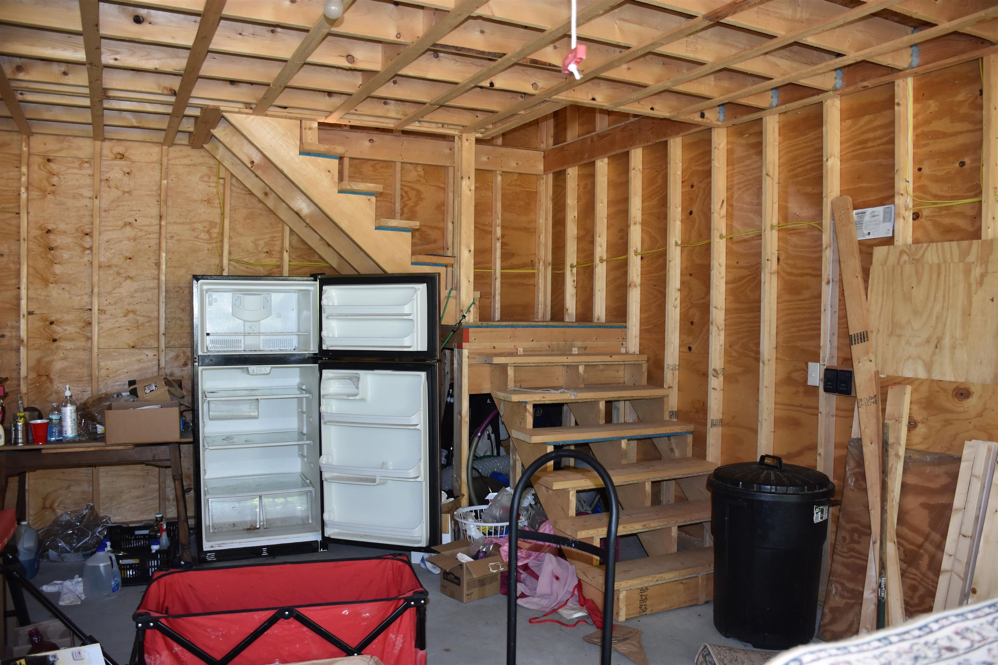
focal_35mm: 27
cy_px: 332
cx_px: 499
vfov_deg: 47.9
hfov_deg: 67.4
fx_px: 748
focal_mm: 18
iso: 720
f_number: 3.5
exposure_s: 1/60
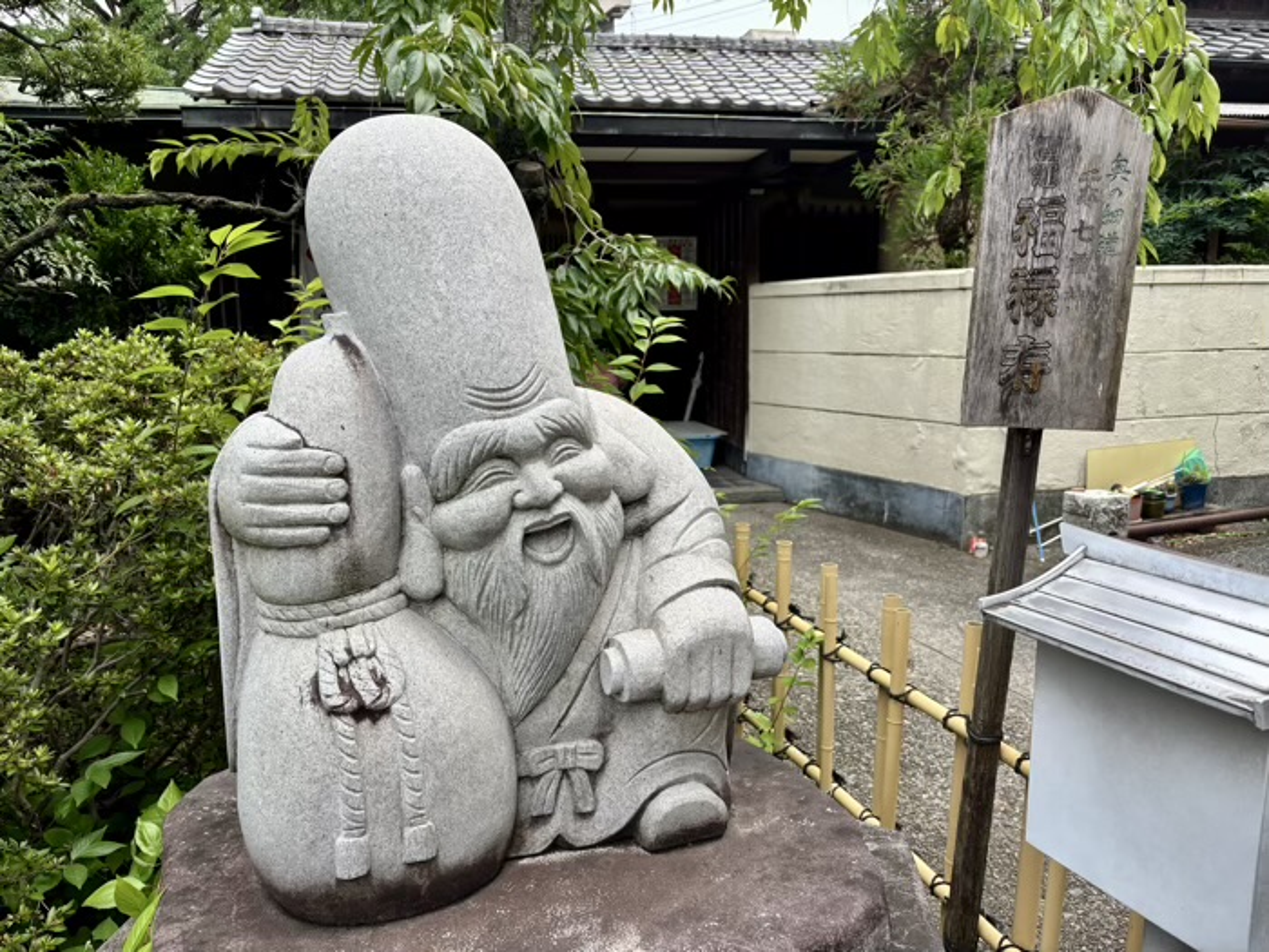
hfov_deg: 67.3
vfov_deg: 53.1
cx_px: 634
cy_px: 476
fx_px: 953
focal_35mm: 26
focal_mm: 5.96
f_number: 1.6
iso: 50
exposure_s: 1/1058
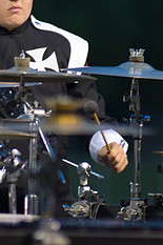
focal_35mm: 730
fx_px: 4965
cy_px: 33
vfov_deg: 2.8
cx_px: 20
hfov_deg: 1.9
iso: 3600
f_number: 2.8
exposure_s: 1/160
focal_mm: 200
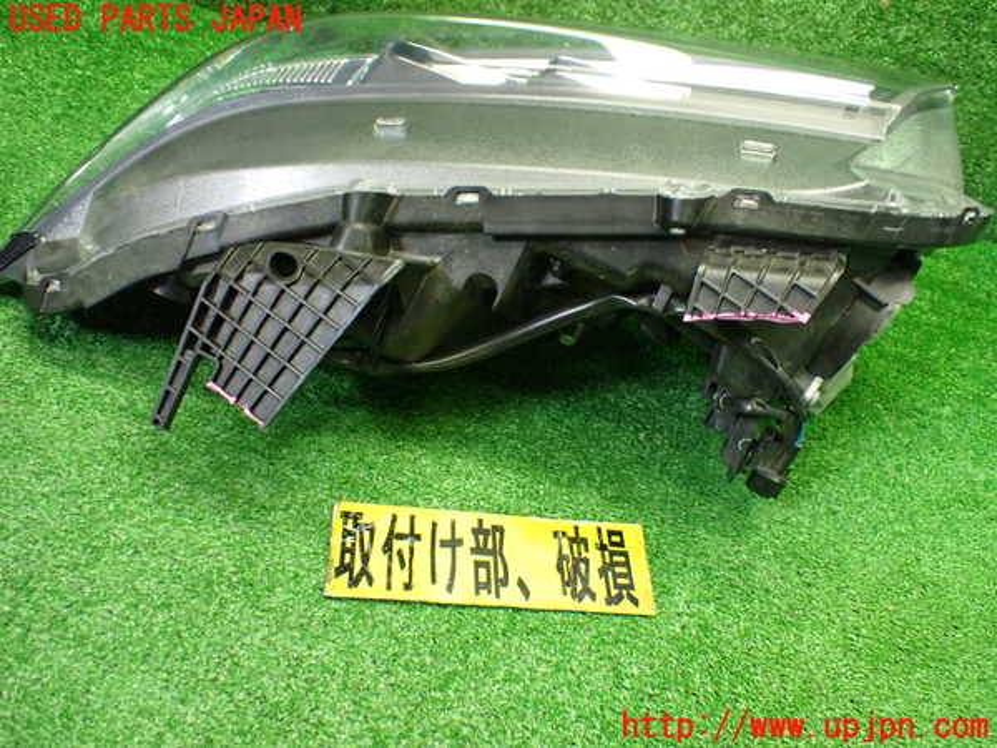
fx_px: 864
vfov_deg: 46.8
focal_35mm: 30
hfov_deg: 60.0
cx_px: 498
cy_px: 374
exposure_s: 1/100
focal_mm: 5.4
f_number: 2.3
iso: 800
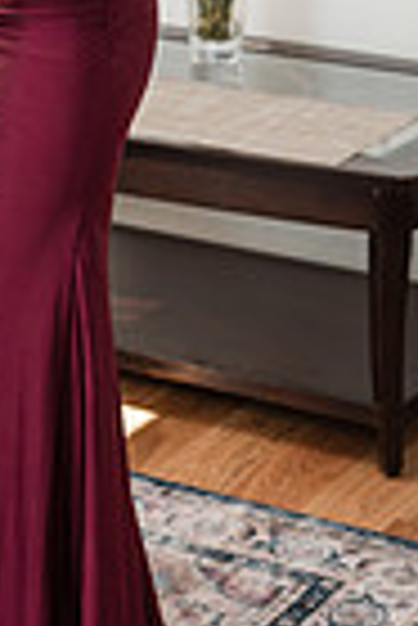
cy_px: 36
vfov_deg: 14.3
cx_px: -148
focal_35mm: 142
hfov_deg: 9.5
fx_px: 2467
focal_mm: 44
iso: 1000
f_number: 3.2
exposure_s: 1/250
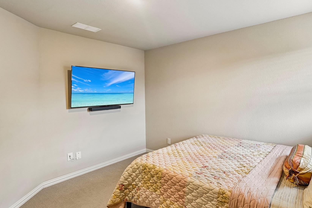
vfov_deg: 61.9
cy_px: 104
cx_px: 191
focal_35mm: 20
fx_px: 173
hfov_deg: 82.7
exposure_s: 1/10
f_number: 8
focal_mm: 16
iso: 400
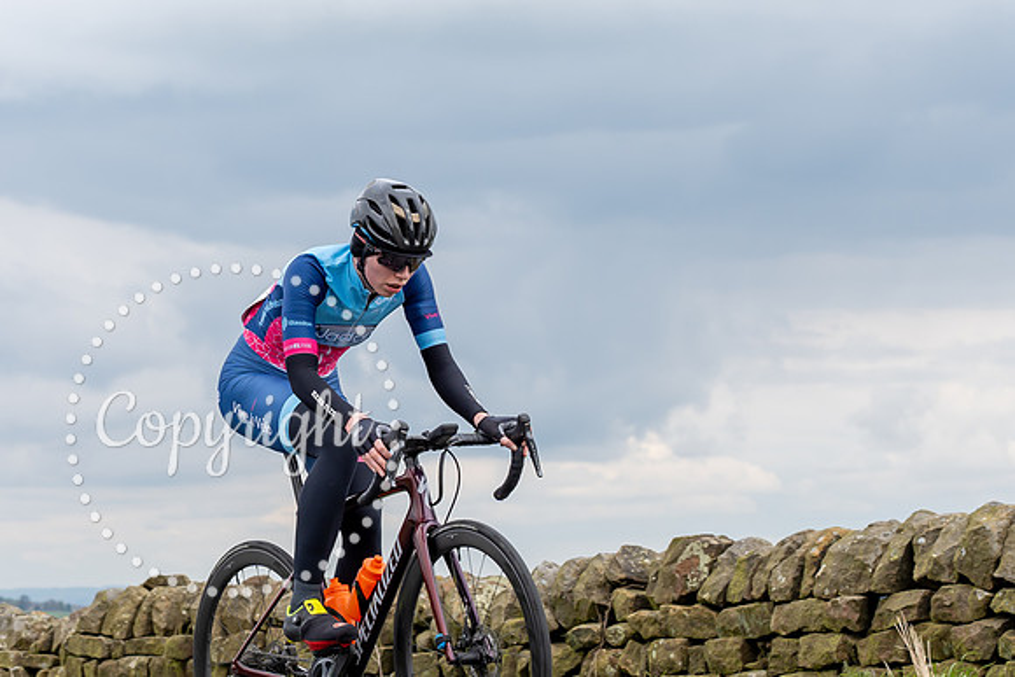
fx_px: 3417
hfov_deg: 16.9
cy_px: 377
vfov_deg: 11.3
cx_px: 336
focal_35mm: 121
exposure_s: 1/640
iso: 200
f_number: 4.5
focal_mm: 54
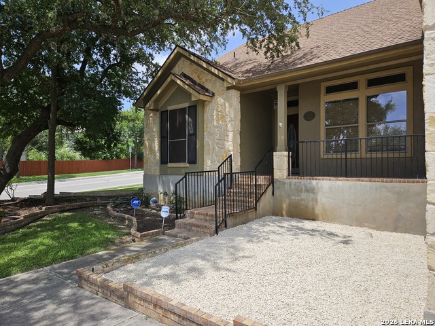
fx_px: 289
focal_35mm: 23
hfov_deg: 73.9
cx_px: 218
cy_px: 163
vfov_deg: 58.9
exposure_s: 1/1737
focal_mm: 5.4
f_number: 1.8
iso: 25
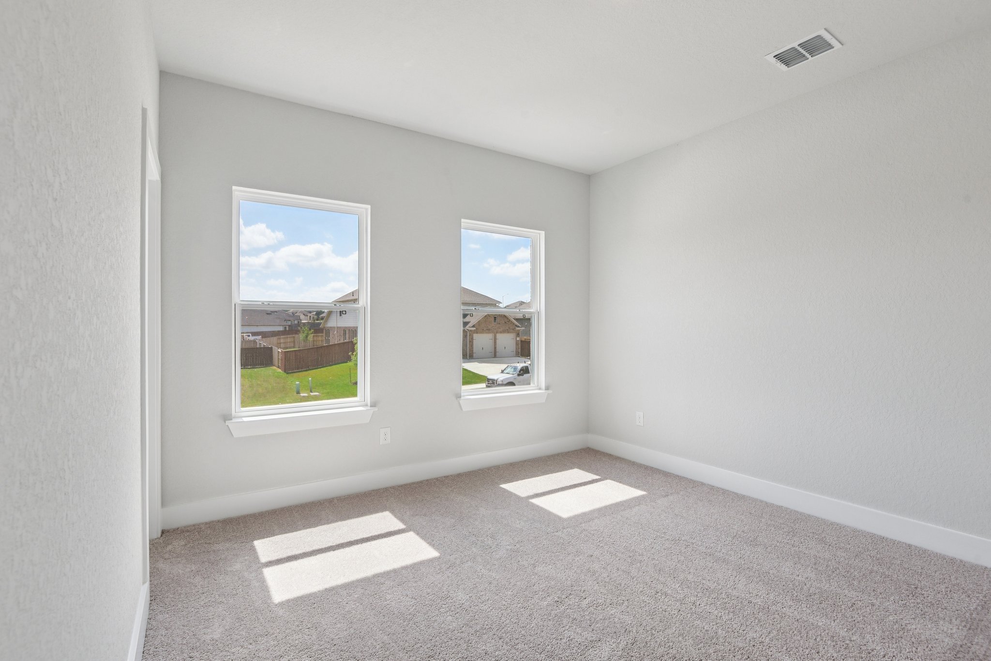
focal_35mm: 16
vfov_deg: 73.7
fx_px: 440
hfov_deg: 96.7
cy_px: 330
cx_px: 496
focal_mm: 16
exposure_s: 1/160
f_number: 8
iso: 400
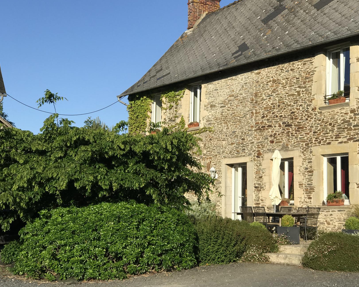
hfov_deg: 28.7
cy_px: 137
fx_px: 701
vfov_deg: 23.1
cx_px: 209
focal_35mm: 66
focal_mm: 6.6
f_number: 2.8
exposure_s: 1/772
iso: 20
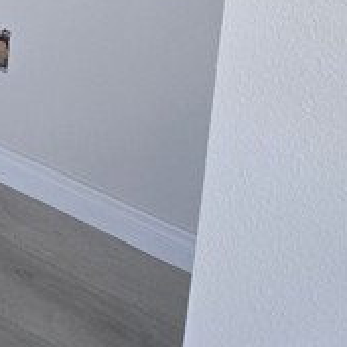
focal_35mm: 76
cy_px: -254
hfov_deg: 20.3
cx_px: -136
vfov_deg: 18.5
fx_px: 862
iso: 160
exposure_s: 1/180
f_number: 1.8
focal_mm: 5.4
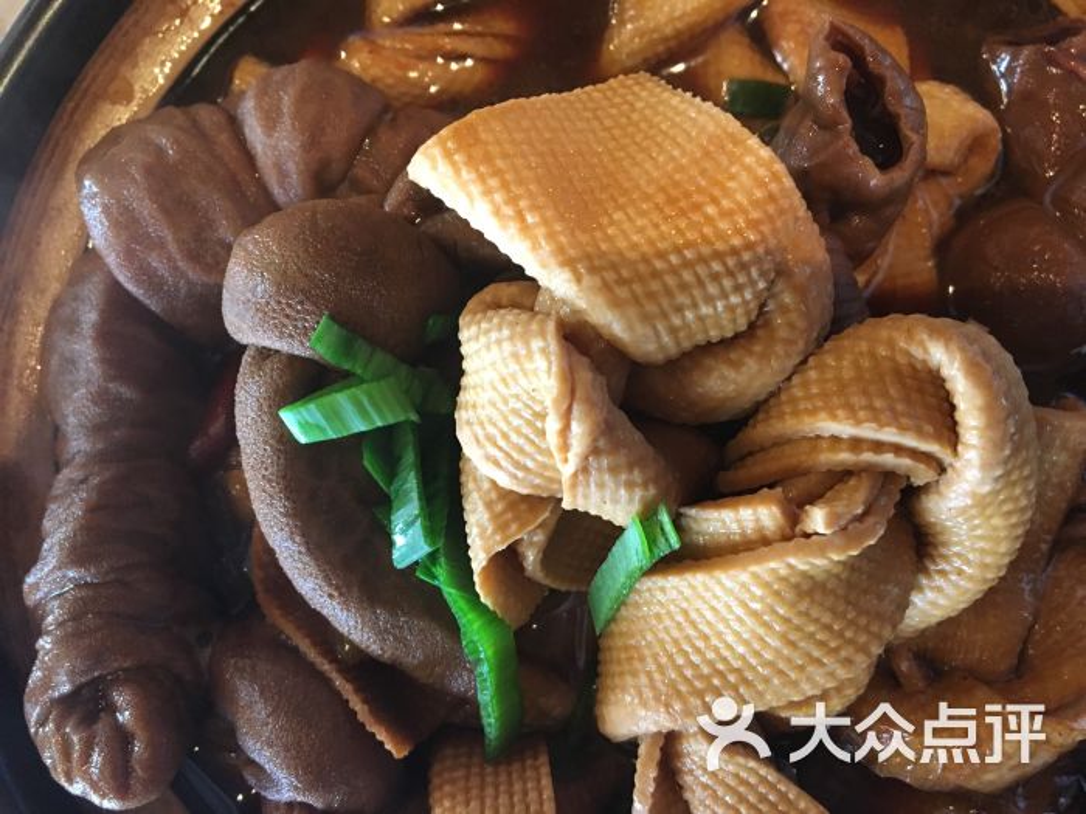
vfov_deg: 48.2
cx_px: 543
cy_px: 407
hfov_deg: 61.7
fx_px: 910
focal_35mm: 29
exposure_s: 1/25
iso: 200
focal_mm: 4.15
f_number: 2.2
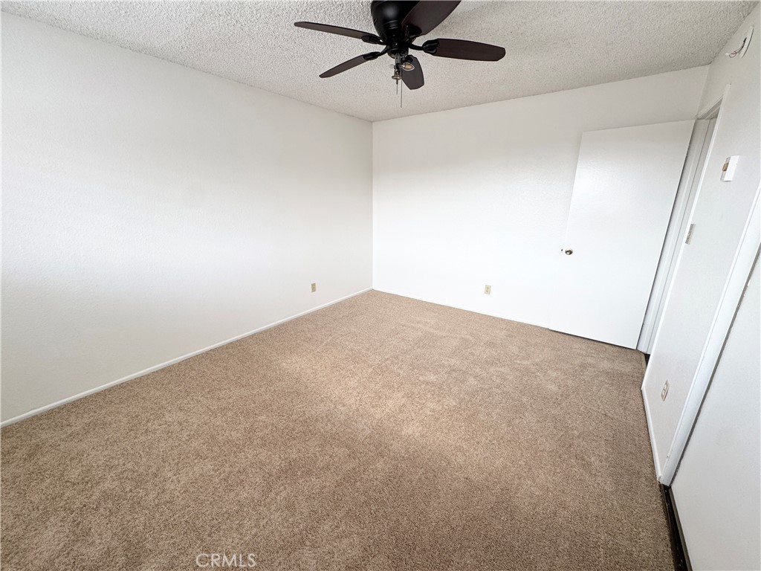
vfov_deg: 85.7
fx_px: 308
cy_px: 286
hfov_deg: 102.1
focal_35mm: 14
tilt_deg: -16.2
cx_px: 380
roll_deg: -1.4
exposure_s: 1/161
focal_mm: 2.22
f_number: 2.2
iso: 40
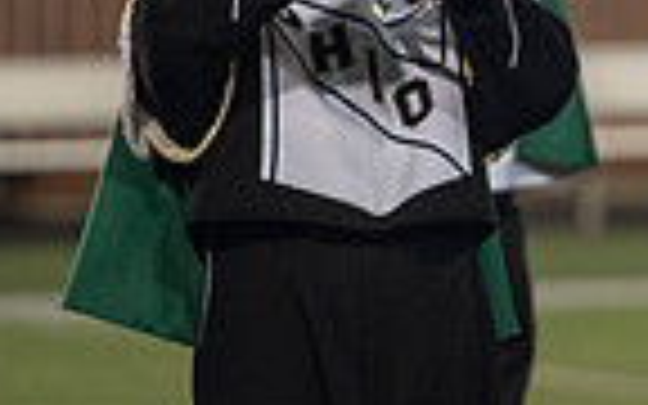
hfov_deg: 2.6
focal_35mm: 821
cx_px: 1210
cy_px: -36
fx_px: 14499
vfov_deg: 1.6
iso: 1000
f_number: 2.8
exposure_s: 1/500
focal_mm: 200
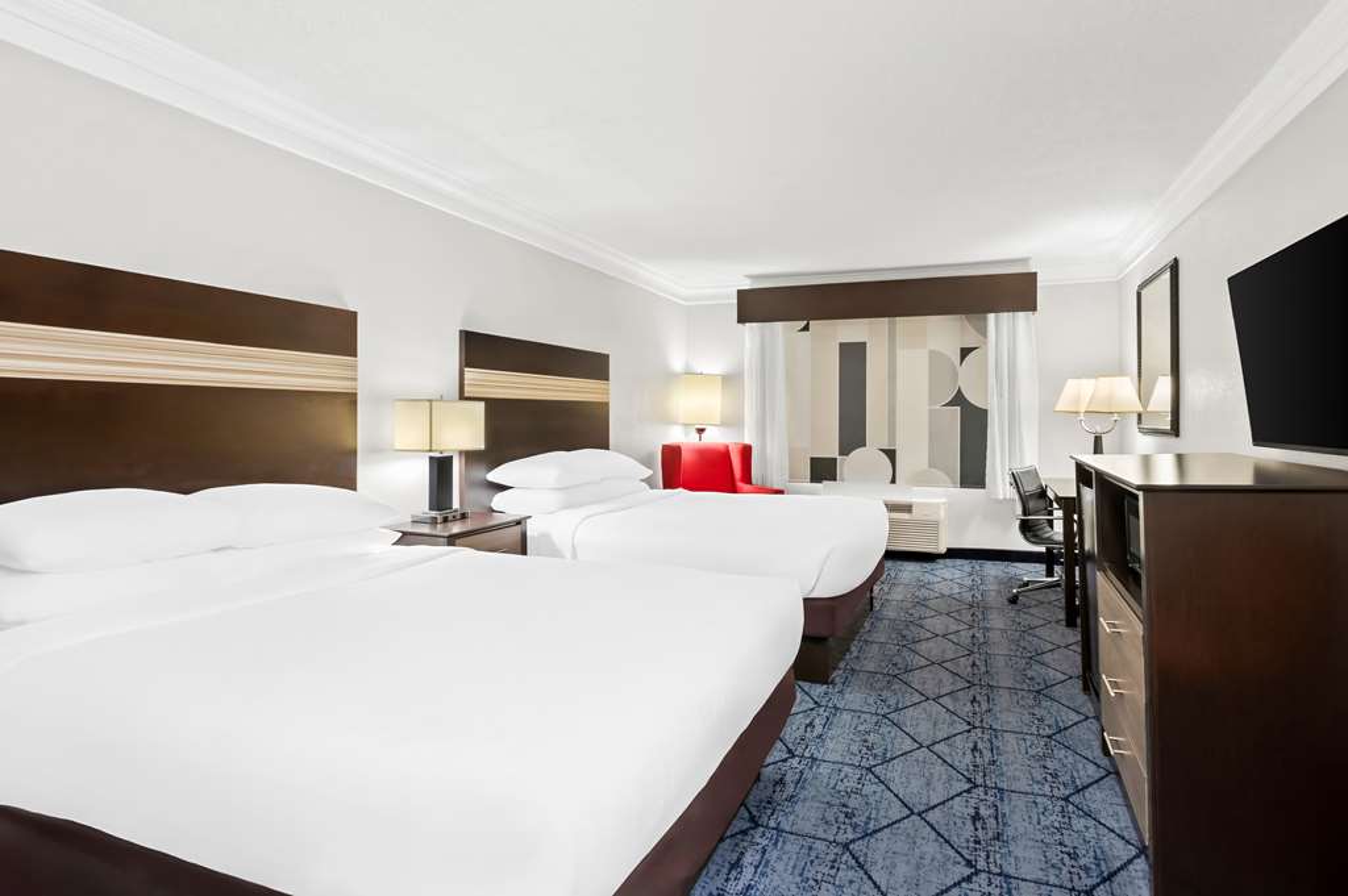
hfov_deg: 93.3
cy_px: 448
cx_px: 674
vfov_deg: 70.3
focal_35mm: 17
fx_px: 636
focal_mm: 17
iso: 800
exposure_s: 2
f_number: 8
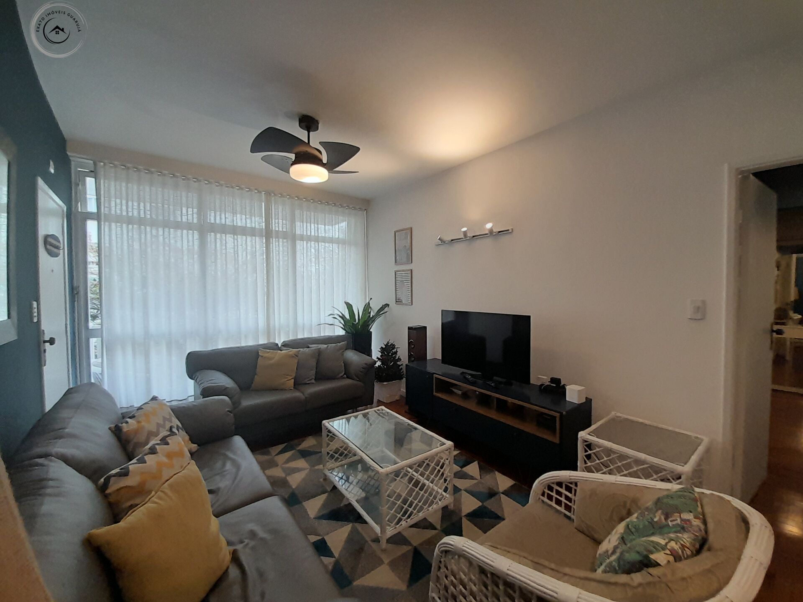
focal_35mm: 13
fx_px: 302
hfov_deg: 106.2
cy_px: 301
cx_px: 402
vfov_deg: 89.9
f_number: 2.2
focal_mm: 1.13
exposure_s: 1/50
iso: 100
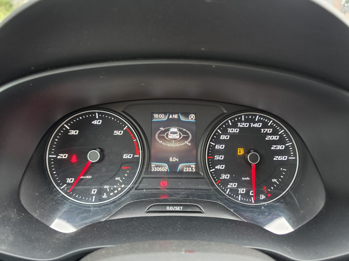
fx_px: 232
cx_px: 174
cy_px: 130
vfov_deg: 58.9
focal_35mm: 23
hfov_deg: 73.9
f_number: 1.4
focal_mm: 6.5
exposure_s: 1/51.7
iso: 200
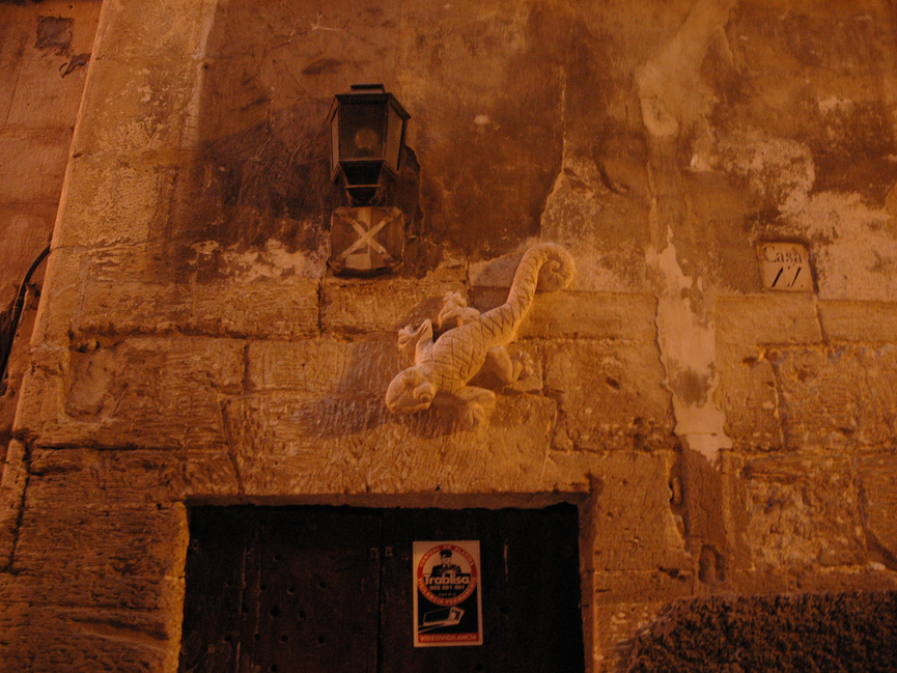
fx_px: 777
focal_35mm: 30
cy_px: 329
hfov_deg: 60.0
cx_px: 452
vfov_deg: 46.8
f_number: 3.5
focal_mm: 18
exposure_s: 1/13
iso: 1600
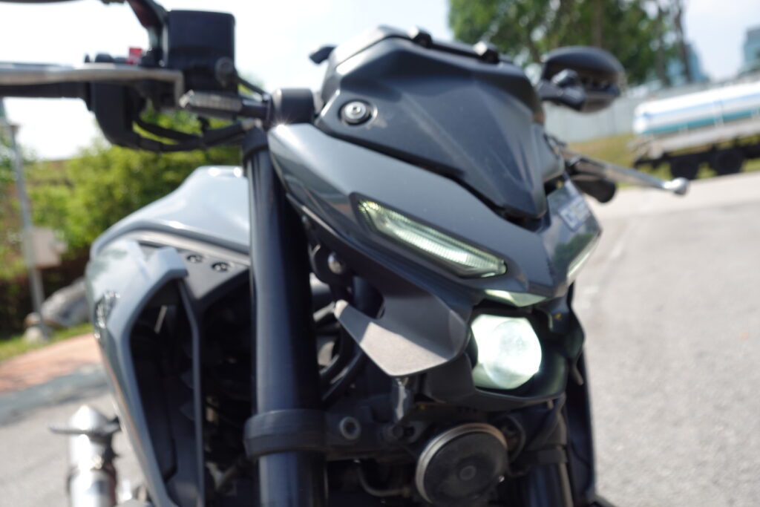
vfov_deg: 37.9
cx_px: 380
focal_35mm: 35
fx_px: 739
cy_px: 254
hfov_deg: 54.4
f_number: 3.5
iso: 125
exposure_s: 1/800
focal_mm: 12.9
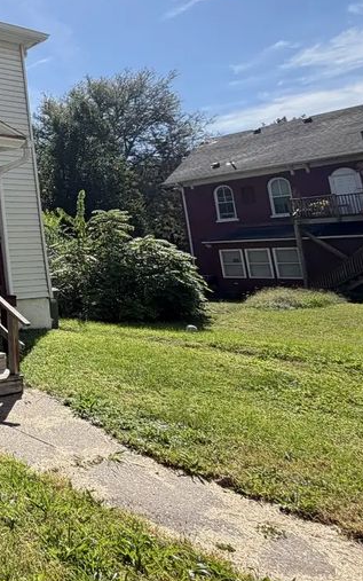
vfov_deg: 61.2
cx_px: -174
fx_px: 475
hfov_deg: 28.4
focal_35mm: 30
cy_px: 189
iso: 25
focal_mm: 2.22
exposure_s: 1/770
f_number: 2.2
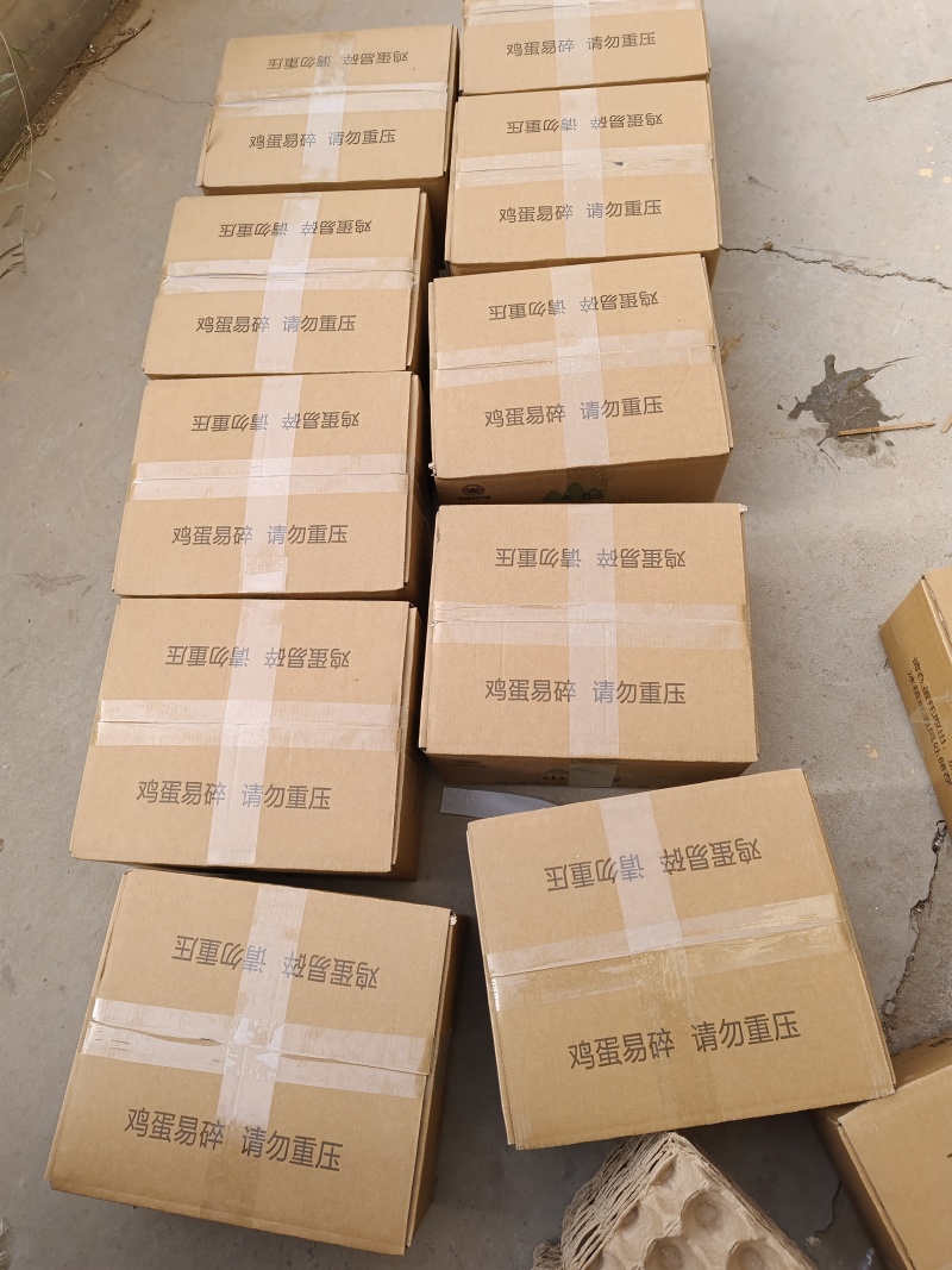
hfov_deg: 56.8
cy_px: 635
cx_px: 476
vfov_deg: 71.6
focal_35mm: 24
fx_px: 880
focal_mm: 5.56
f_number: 1.88
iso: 50
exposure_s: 1/214
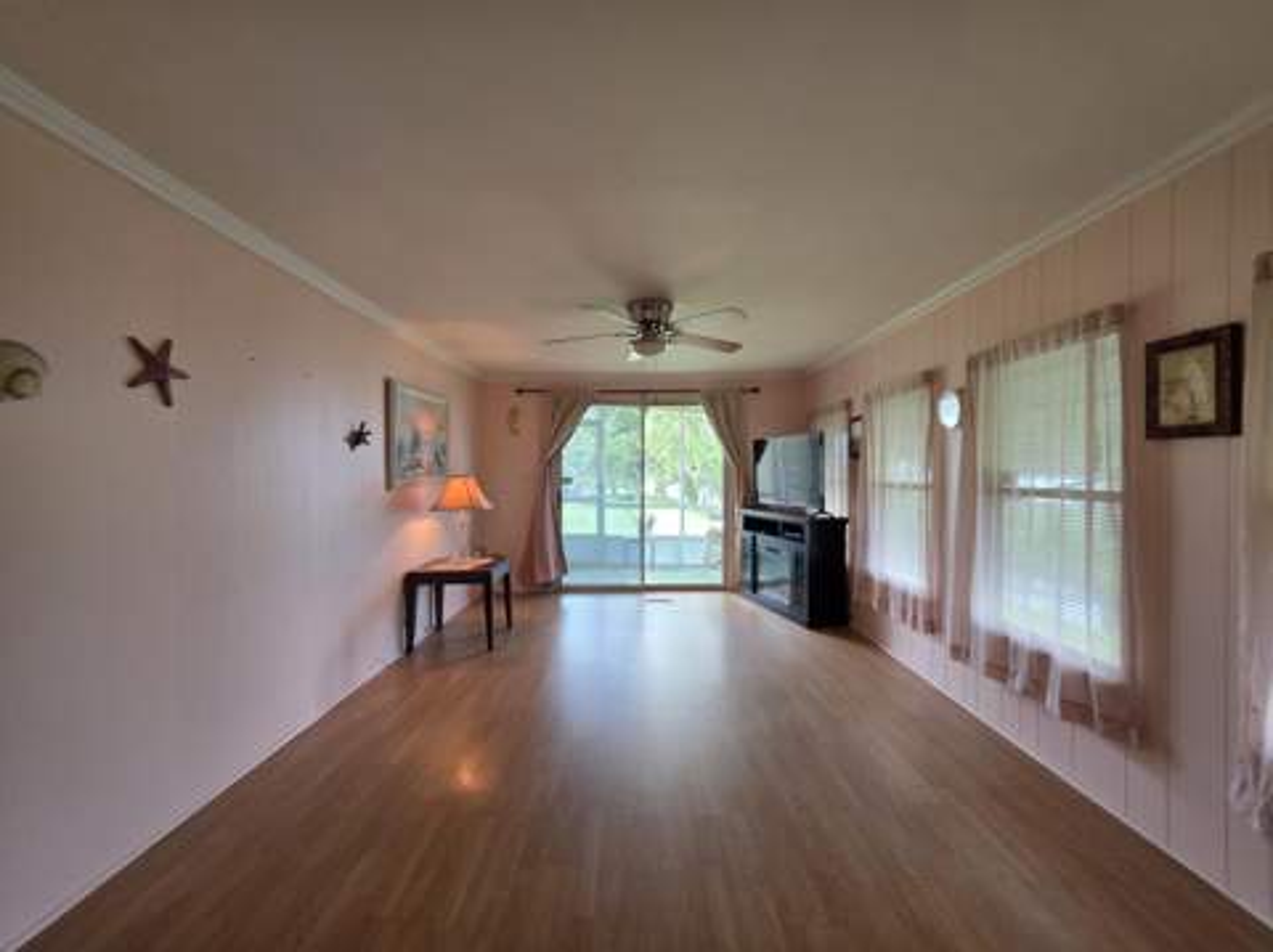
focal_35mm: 13
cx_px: 636
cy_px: 476
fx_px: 478
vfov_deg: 89.8
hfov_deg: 106.2
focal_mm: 2.2
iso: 160
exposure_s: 1/60
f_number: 1.9
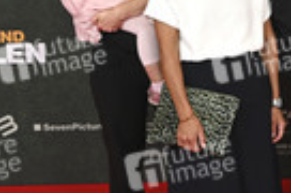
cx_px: 423
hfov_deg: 16.5
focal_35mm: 115
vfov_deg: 11.8
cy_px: 4
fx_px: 925
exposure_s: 1/200
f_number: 8
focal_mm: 34.5
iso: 1250
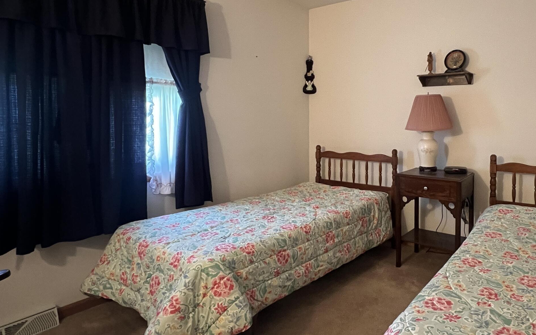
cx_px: 363
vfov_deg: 54.5
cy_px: 128
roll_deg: -0.1
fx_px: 321
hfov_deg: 76.8
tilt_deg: -1.3
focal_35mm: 22
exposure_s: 1/60
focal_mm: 1.57
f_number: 1.8
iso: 1000
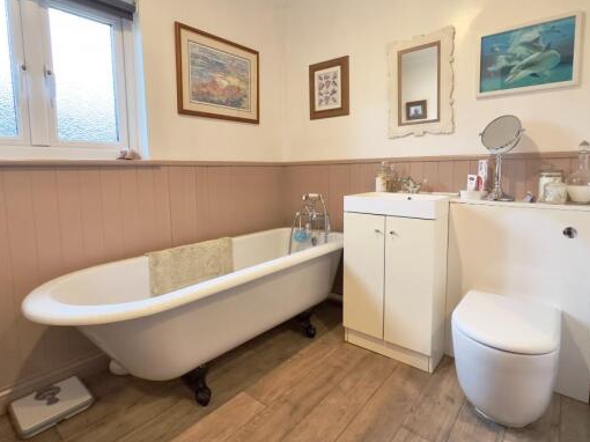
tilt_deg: -5.6
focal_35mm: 16
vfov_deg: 77.8
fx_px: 273
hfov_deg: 94.4
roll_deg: +0.3
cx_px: 314
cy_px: 195
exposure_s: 1/50
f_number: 2.2
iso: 250
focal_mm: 2.22
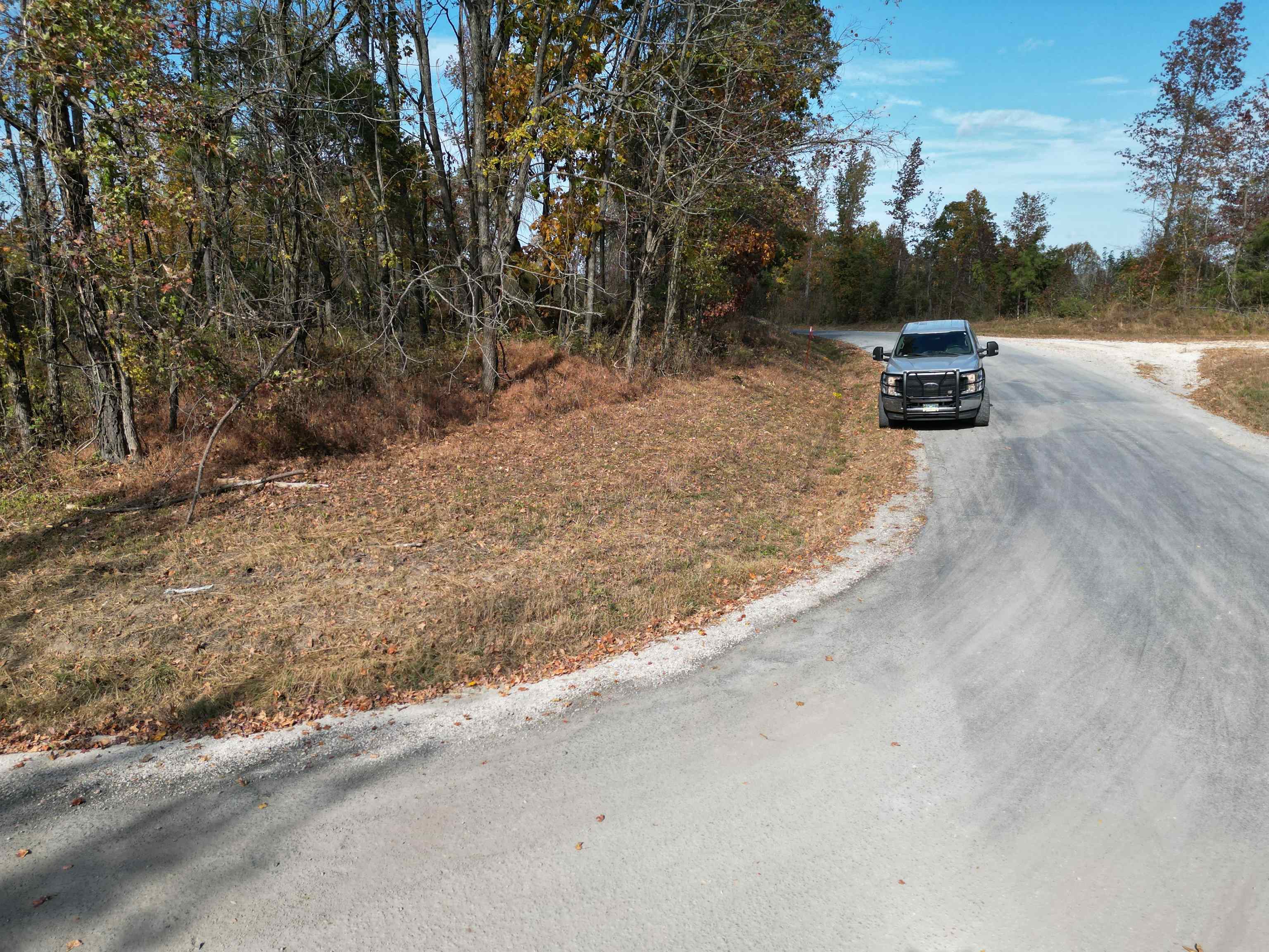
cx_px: 634
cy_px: 476
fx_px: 880
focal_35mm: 24
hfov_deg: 71.6
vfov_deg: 56.8
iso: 120
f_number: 1.7
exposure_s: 1/2500
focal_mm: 6.72
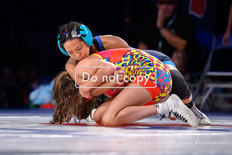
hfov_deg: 7.1
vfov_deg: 4.7
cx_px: 82
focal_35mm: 292
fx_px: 1882
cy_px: 73
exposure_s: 1/800
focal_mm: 190
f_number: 2.8
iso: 3200
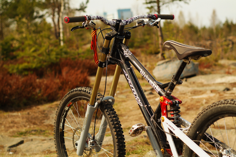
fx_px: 492
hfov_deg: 27.0
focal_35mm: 75
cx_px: 118
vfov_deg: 18.2
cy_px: 78
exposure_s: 1/750
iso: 100
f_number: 2.8
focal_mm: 50
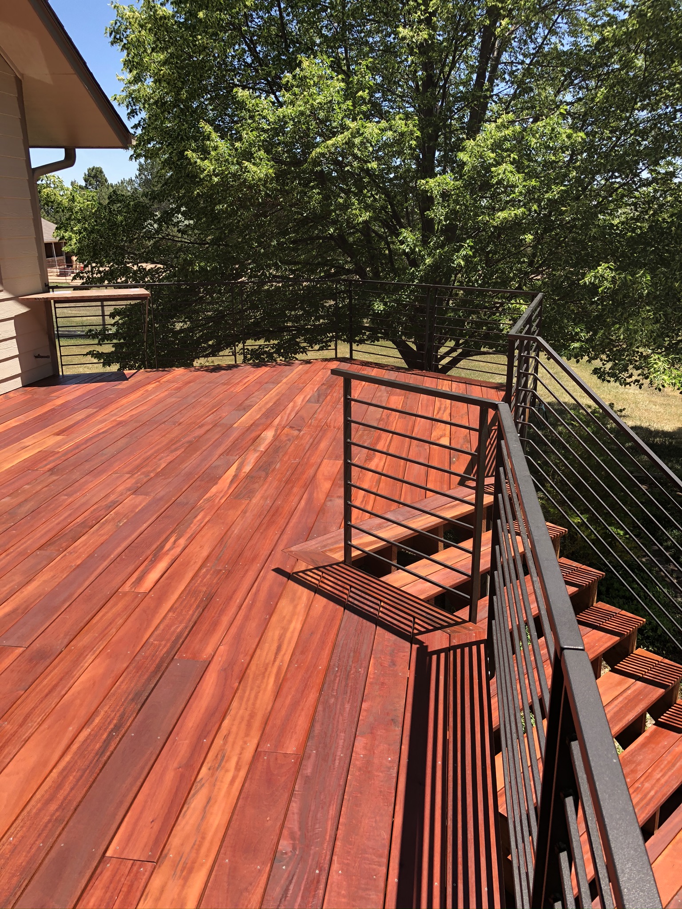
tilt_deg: -15.5
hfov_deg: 49.7
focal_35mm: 28
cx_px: 341
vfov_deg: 63.4
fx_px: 736
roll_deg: +1.1
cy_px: 454
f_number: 1.8
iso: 20
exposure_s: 1/571
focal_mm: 3.99
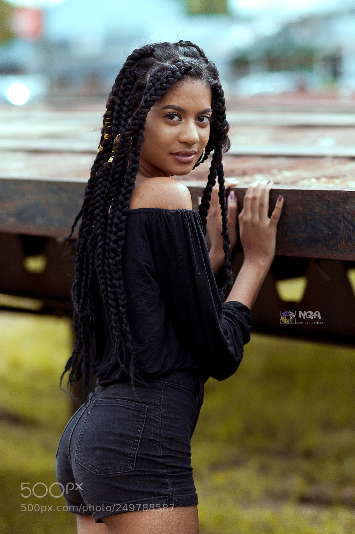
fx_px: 1890
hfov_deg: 10.7
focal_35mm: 128
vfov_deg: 16.1
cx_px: 178
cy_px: 267
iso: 400
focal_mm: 85
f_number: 2.2
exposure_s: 1/2500
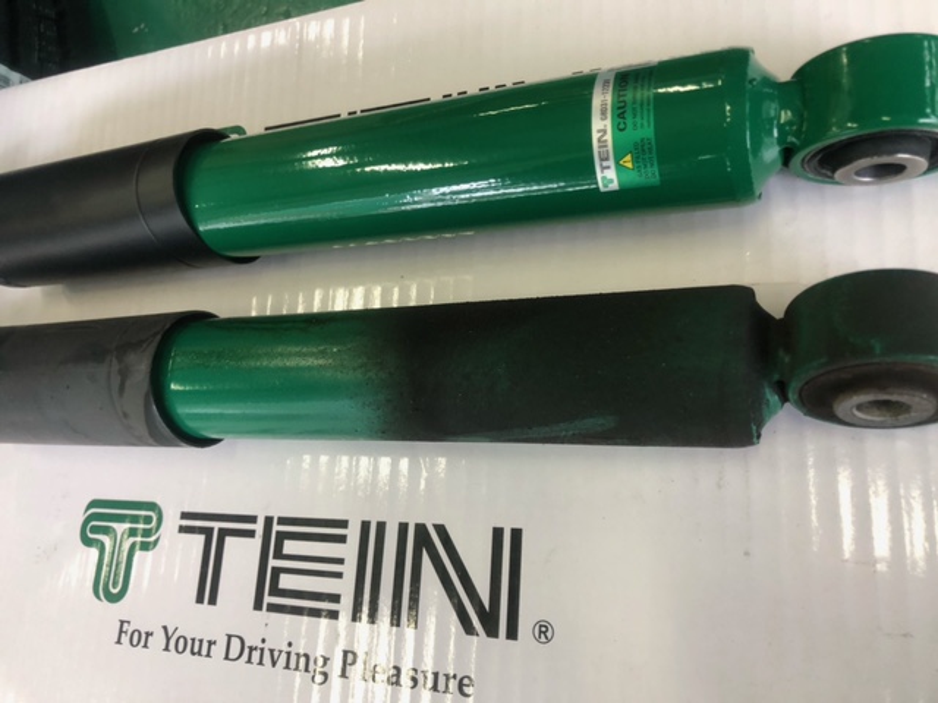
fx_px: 759
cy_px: 352
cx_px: 469
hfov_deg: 63.4
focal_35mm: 28
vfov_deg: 49.7
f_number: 1.8
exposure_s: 1/25
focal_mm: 3.99
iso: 32
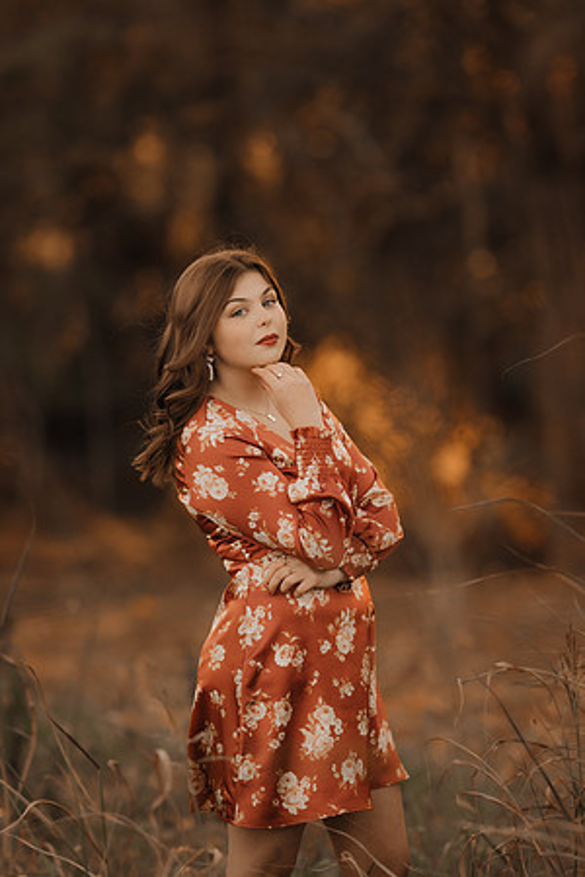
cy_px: 438
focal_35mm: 157
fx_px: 3827
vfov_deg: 13.1
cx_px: 292
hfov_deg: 8.7
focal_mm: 105
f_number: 1.6
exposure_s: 1/500
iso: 125
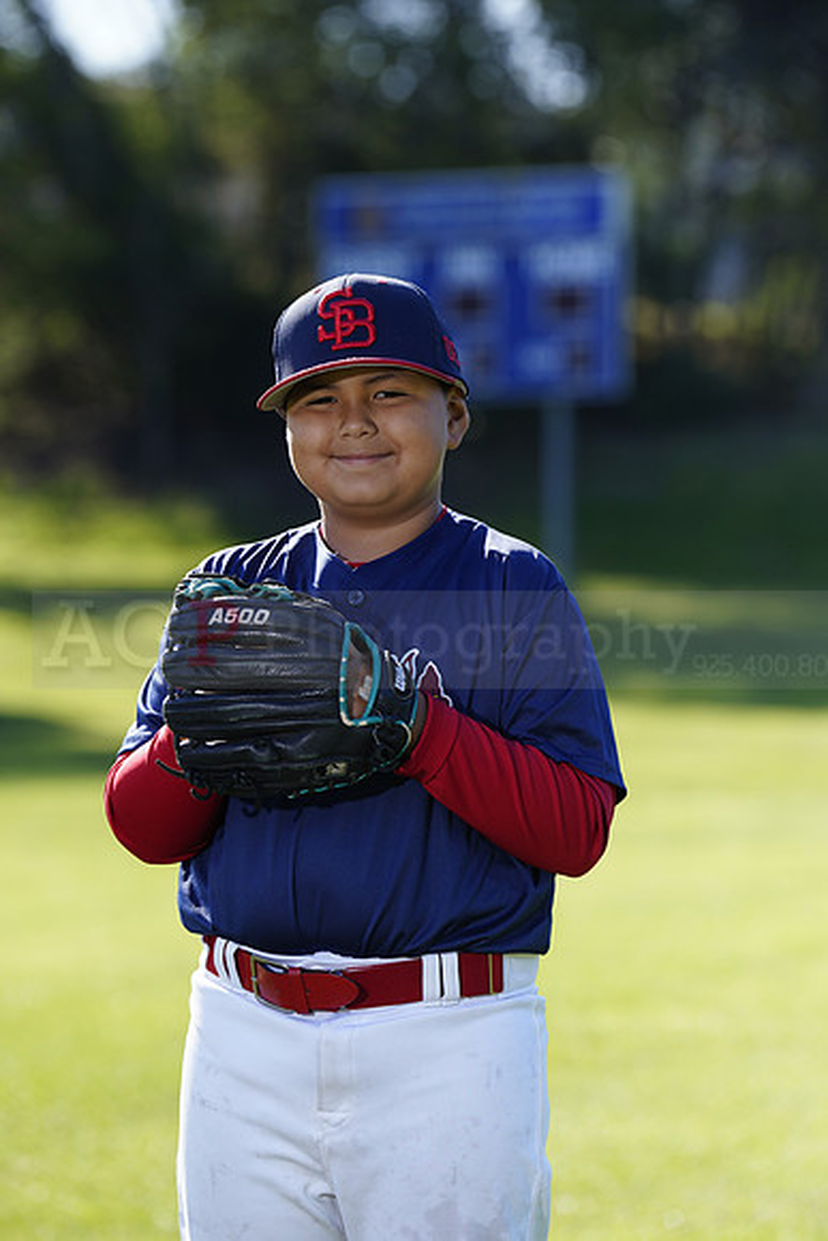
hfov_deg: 7.4
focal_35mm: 185
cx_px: 414
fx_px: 6378
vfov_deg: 11.1
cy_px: 620
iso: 100
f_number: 5
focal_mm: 185
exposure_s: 1/250
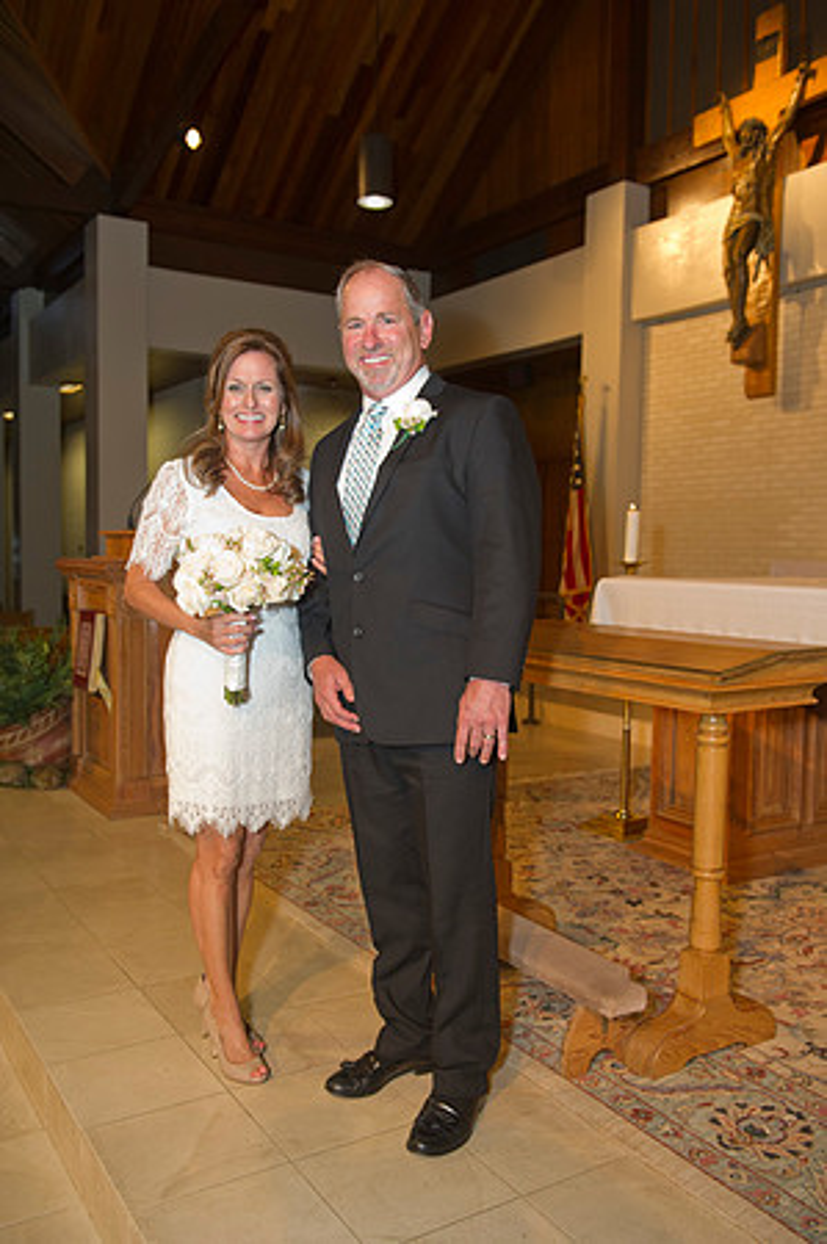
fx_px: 1105
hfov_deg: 41.0
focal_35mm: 32
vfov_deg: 58.8
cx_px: 414
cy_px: 622
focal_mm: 32
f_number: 4
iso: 1250
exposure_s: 1/125
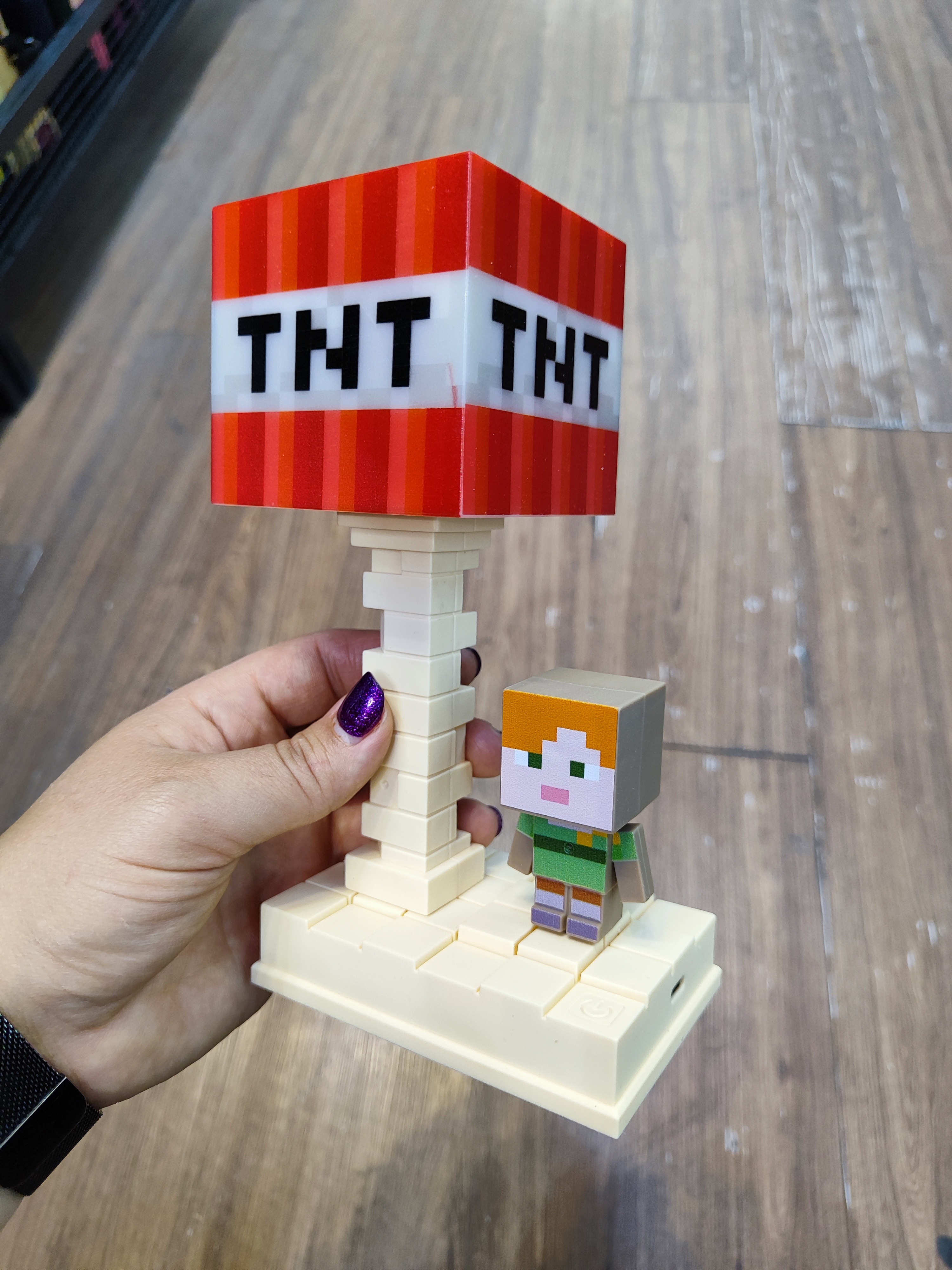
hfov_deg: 58.9
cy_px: 635
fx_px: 843
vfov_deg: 73.9
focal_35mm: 23
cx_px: 476
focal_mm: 5.59
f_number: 1.88
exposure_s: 1/100
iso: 612
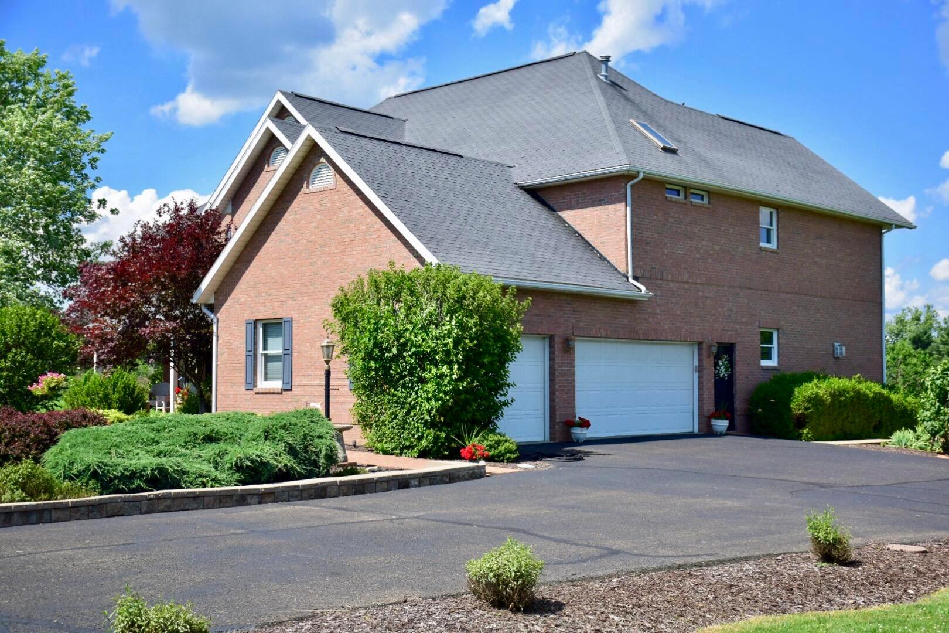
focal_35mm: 48
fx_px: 1265
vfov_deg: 28.1
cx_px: 474
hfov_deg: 41.1
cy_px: 316
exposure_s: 1/500
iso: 100
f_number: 5
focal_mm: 32
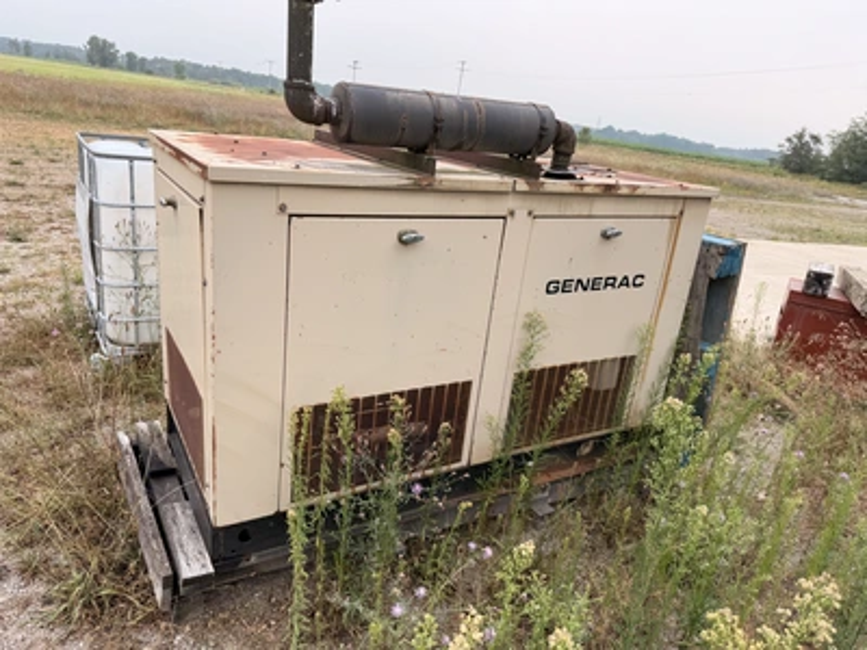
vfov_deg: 56.8
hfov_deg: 71.6
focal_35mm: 24
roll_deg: -3.4
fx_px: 601
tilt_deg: -15.3
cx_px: 434
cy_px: 325
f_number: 1.78
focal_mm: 6.76
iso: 80
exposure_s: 1/257
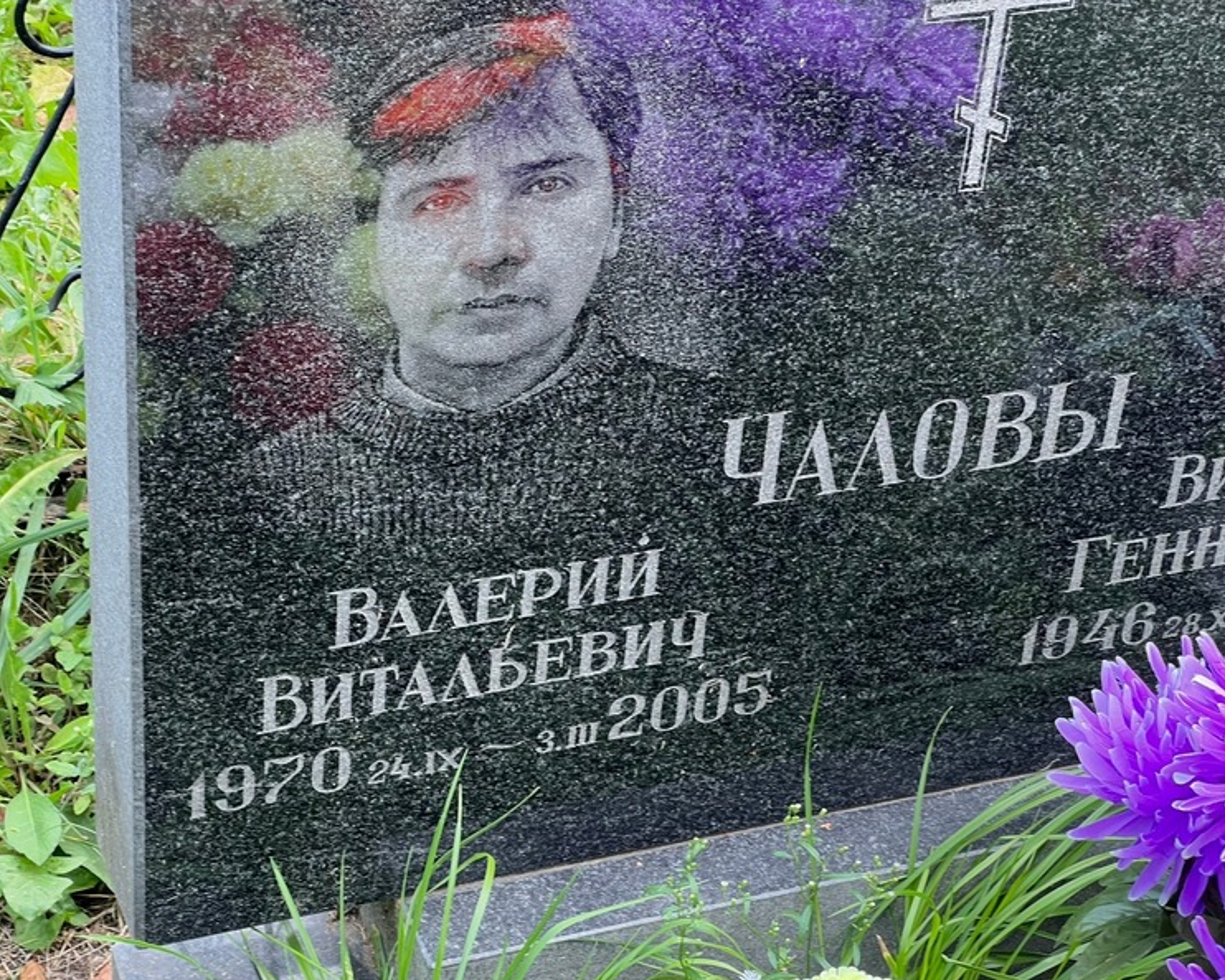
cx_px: 608
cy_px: 492
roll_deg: -5.6
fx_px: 2937
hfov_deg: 23.6
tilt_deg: -34.0
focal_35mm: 81
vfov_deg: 19.0
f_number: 2.8
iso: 80
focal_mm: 9
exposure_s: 1/99
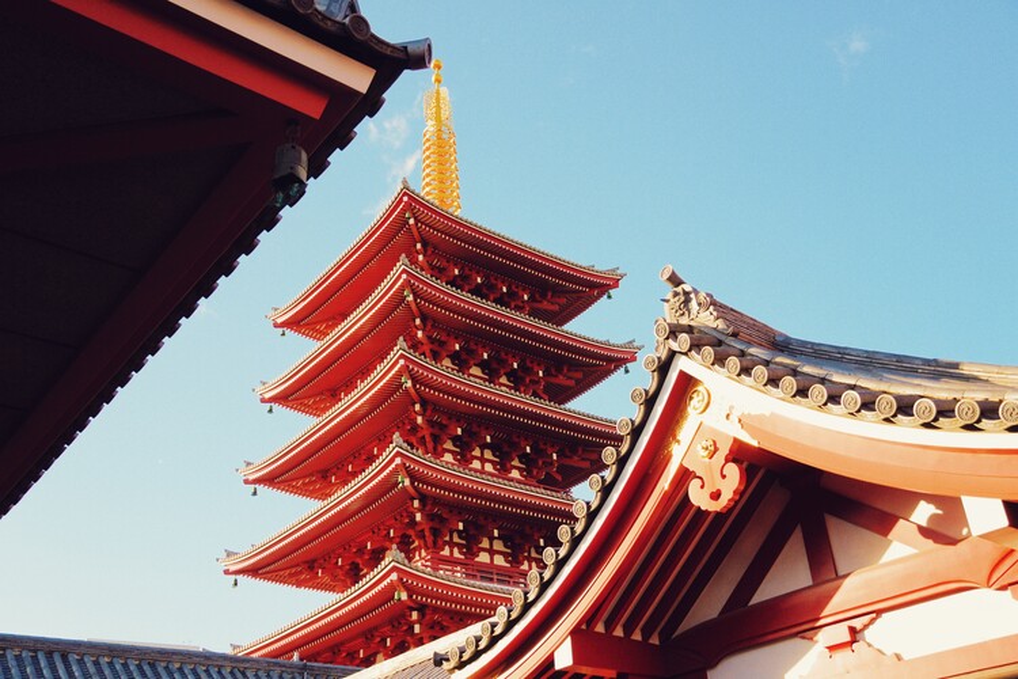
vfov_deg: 36.9
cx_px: 509
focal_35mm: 36
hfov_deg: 53.1
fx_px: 1018
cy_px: 340
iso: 200
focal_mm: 24
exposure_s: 1/1000
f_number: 4
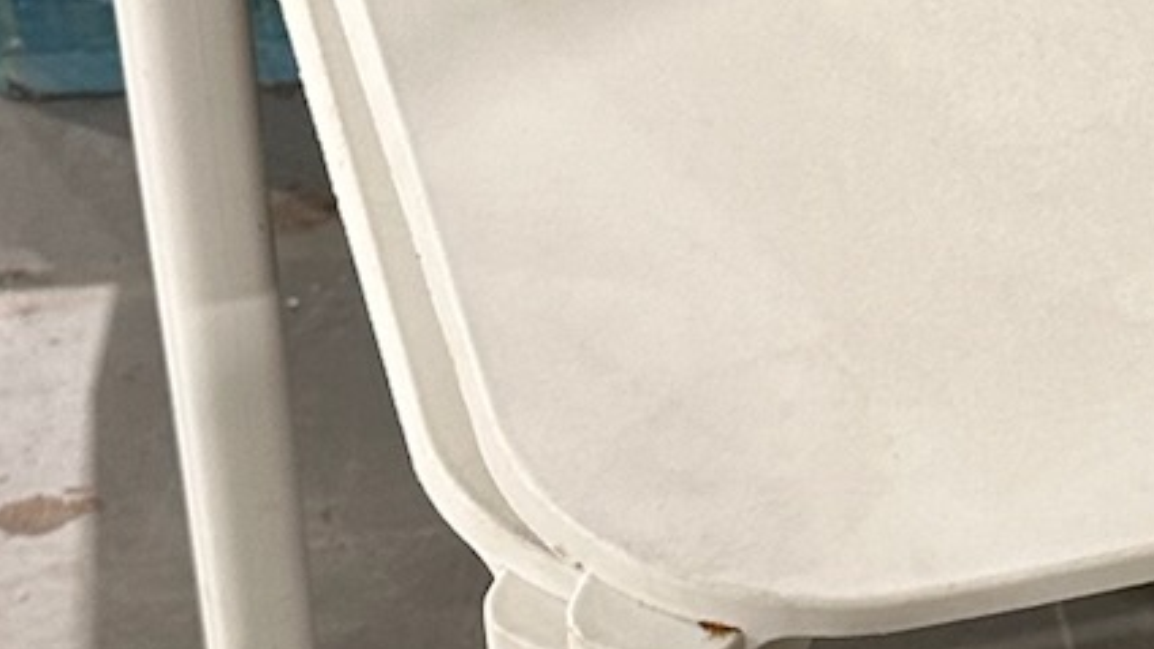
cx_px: 1257
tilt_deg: -39.5
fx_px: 3855
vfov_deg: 9.6
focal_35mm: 126
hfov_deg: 16.5
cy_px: 209
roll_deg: +0.2
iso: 200
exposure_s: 1/50
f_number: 1.78
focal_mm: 6.86
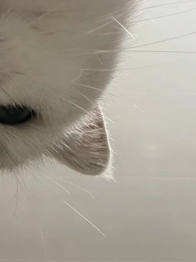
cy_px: 218
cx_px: 6
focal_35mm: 76
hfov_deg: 18.9
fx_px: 574
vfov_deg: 25.1
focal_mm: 2.71
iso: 250
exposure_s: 1/33
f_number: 1.9
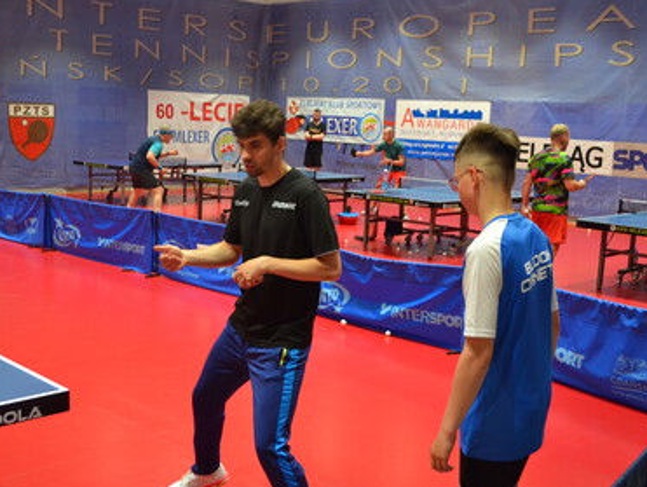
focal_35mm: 43
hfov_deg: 43.8
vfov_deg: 33.7
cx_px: 300
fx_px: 804
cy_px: 244
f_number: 4.2
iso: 1600
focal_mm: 26
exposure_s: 1/60
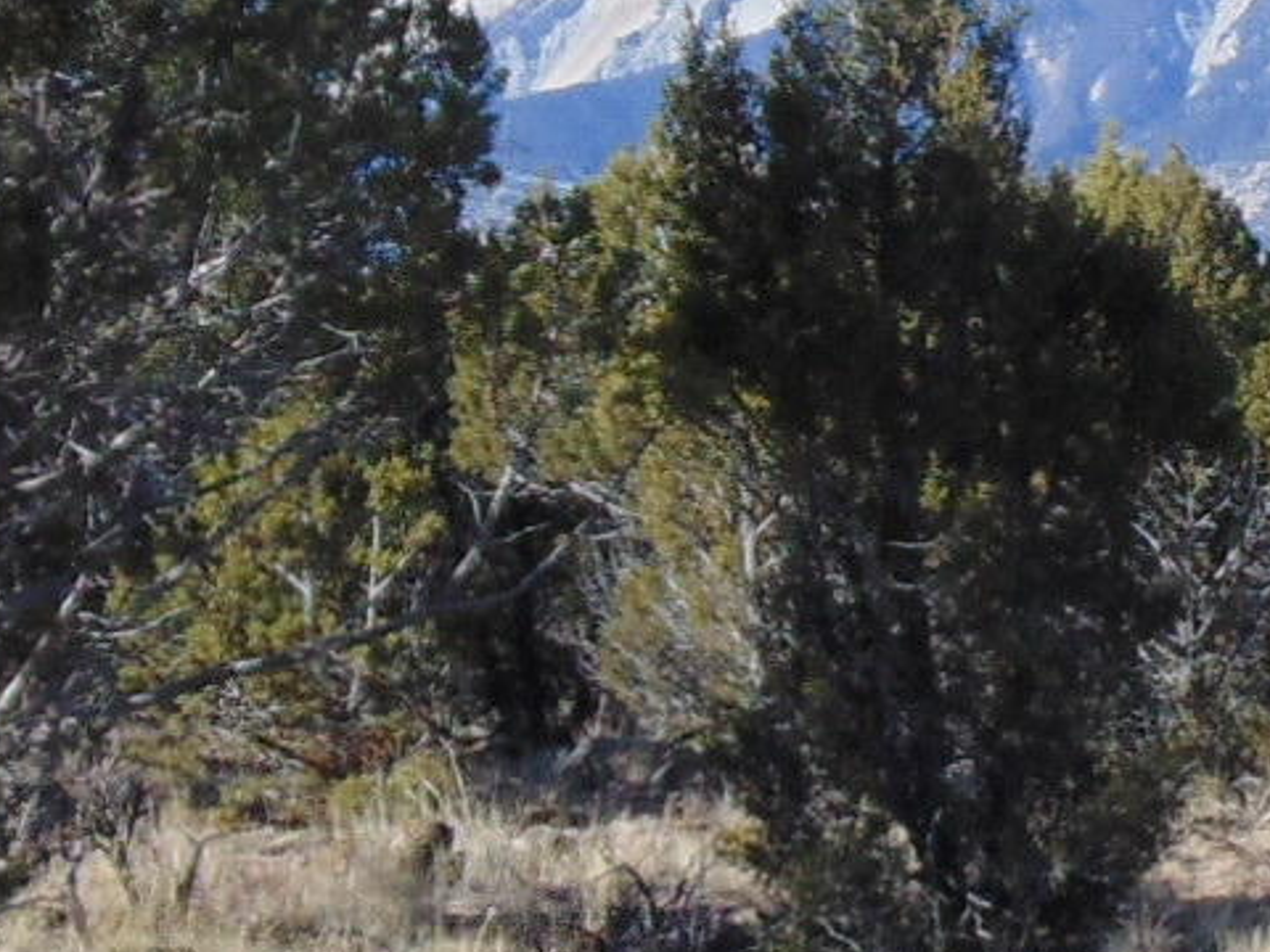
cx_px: 1066
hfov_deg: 14.5
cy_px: 365
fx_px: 4953
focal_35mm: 135
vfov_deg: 11.0
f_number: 3
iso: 80
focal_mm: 4.5
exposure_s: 1/1000
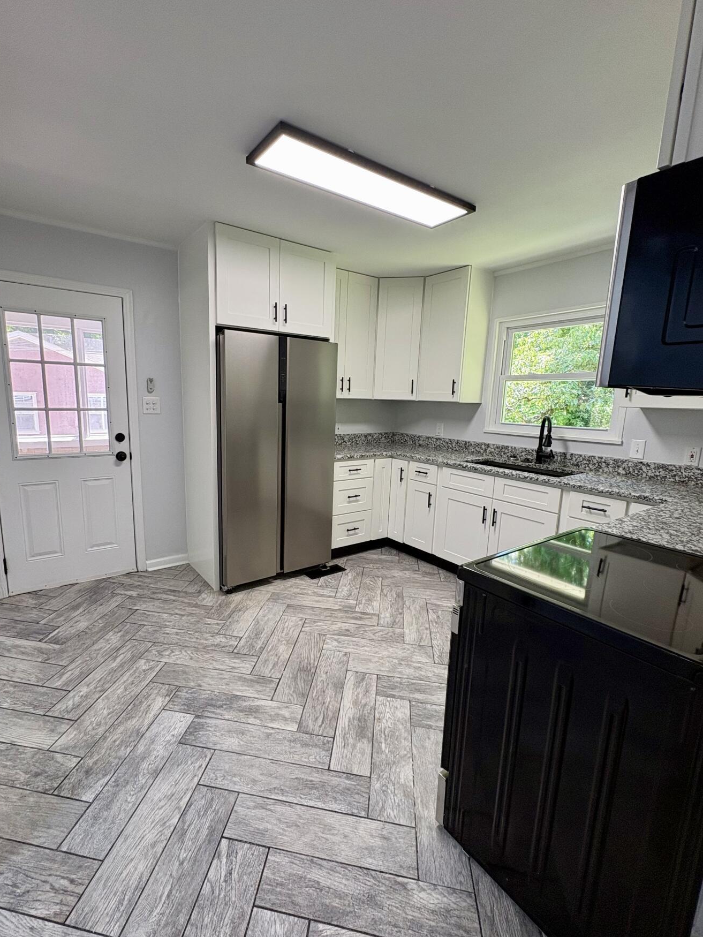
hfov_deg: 77.9
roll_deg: -1.3
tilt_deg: -10.2
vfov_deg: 94.5
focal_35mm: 16
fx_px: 433
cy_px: 472
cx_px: 317
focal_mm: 2.22
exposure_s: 1/60
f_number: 2.2
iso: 125
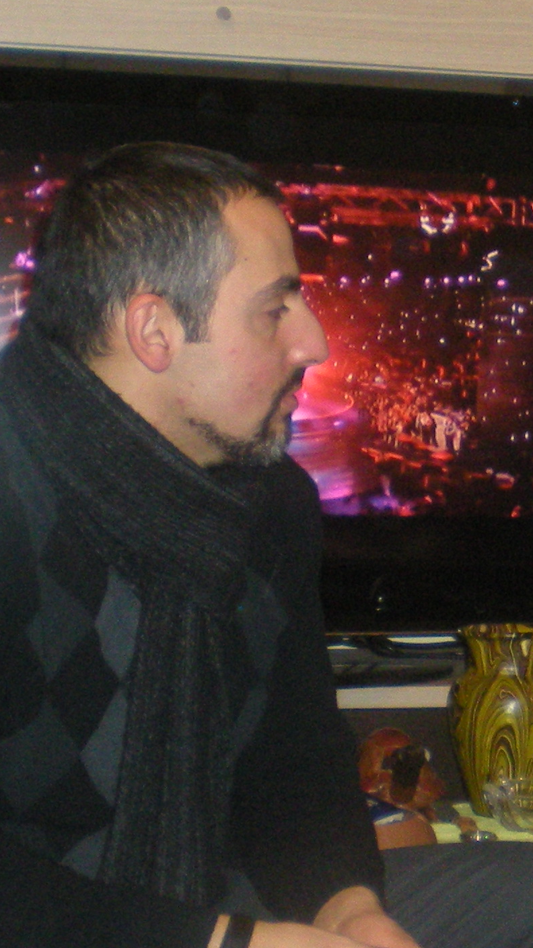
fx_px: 2412
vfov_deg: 22.2
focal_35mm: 96
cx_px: 622
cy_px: 532
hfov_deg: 12.3
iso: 272
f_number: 3.1
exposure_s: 1/60
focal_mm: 6.3
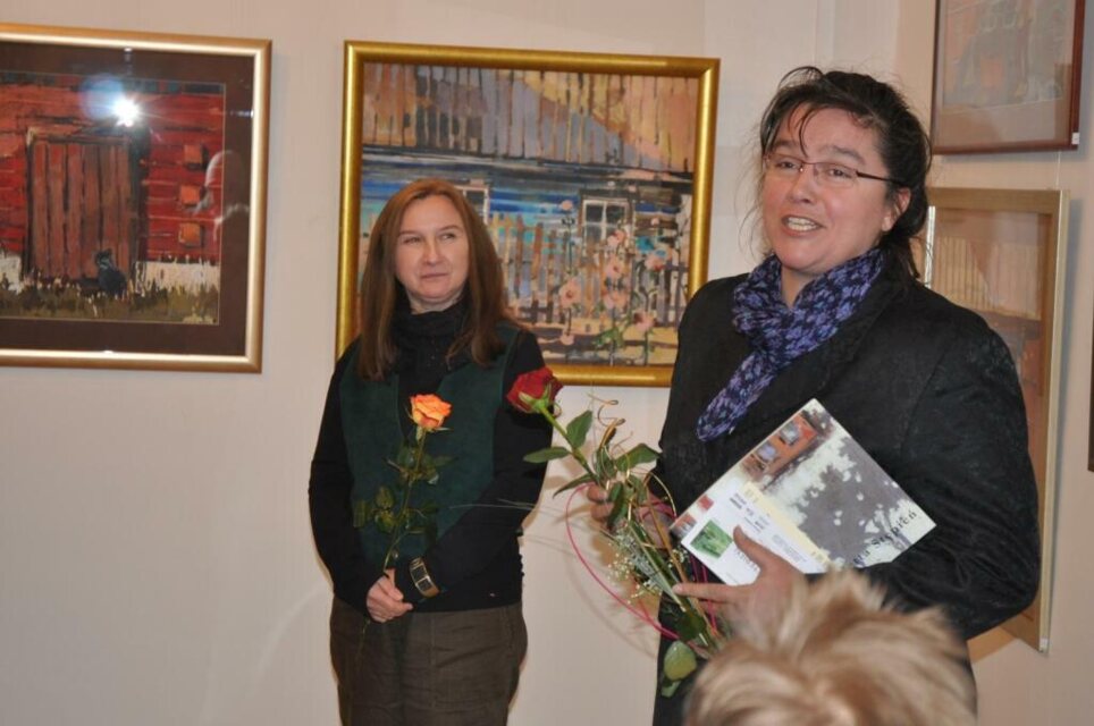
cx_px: 547
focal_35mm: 78
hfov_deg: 26.0
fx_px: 2367
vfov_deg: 17.4
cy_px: 363
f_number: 4.5
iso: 800
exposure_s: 1/60
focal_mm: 52
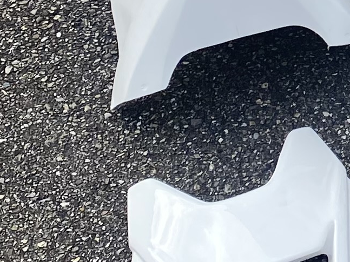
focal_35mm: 162
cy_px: -122
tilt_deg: -49.3
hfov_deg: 11.5
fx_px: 1638
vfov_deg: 8.9
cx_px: 578
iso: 32
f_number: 1.8
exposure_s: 1/1377
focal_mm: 4.25
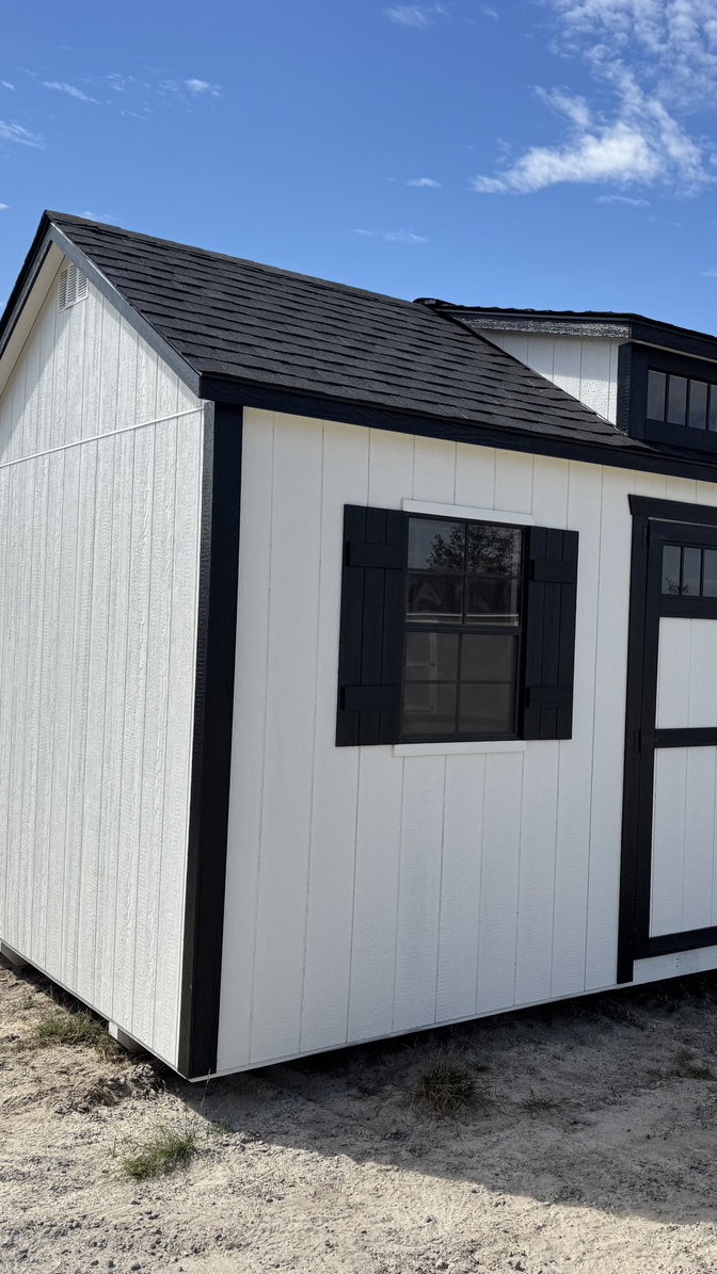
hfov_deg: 33.2
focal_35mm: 35
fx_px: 1183
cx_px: 511
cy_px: 638
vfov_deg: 56.6
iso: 80
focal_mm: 6.76
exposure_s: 1/5348
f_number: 1.78
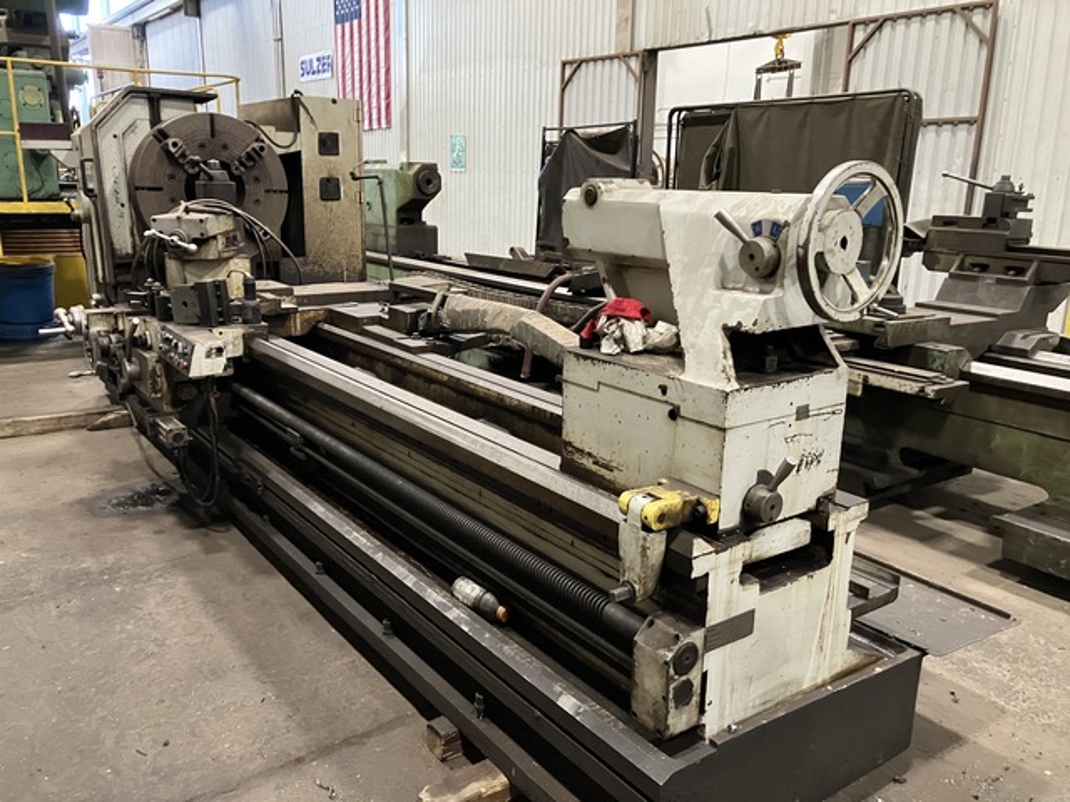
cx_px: 535
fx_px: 865
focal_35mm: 28
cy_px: 401
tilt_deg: -14.9
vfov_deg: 49.7
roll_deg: +0.0
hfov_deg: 63.4
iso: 320
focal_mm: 3.99
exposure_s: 1/60
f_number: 1.8
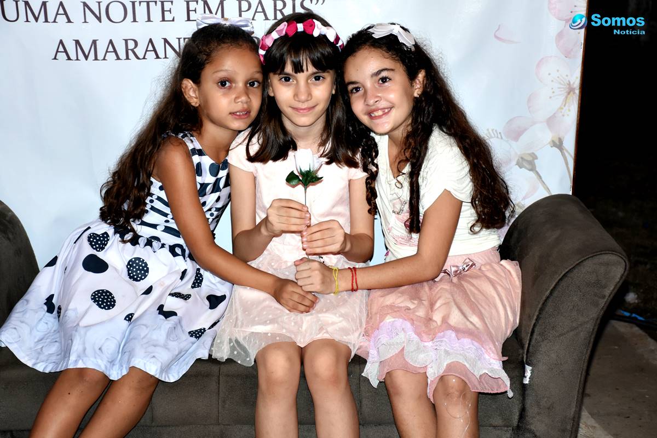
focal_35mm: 78
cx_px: 328
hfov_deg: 26.0
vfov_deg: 17.5
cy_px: 219
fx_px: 1423
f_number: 4.8
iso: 800
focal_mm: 52
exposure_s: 1/100
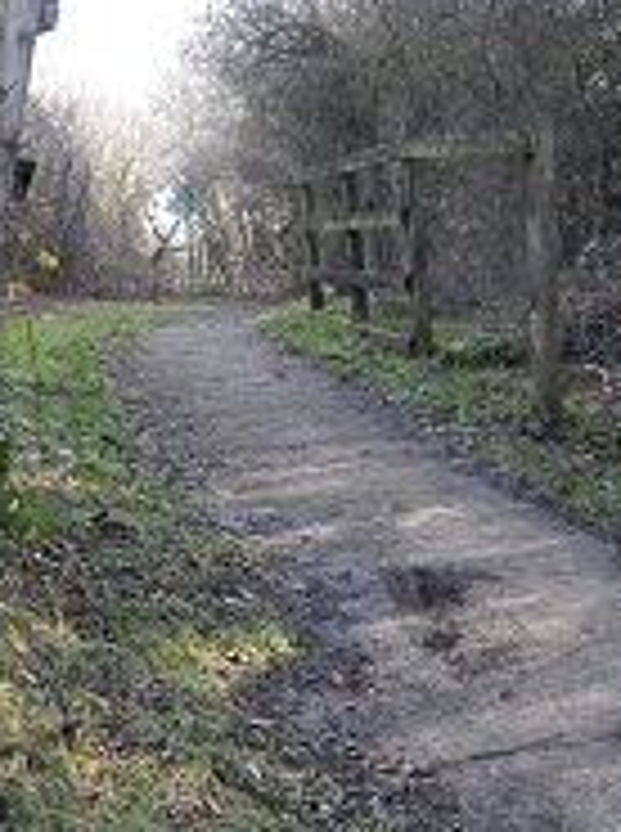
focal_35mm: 52
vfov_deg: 36.7
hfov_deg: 27.9
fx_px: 1248
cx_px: 292
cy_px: 504
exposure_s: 1/800
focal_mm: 4.3
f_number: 2.8
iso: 800
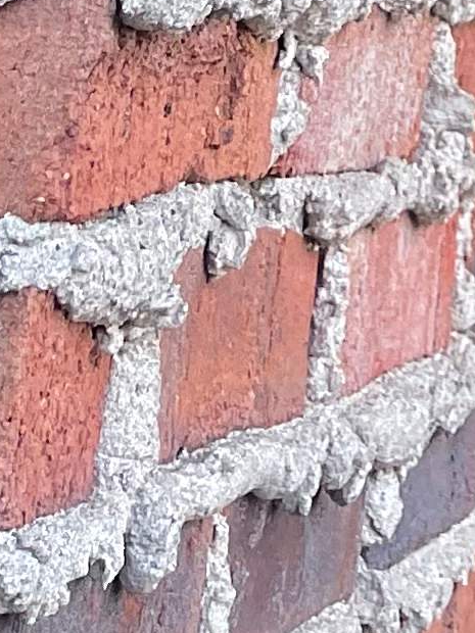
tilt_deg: +23.1
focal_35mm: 169
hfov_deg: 8.3
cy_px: -1420
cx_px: 1026
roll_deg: -5.1
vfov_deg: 8.9
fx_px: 3092
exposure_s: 1/121
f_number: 1.6
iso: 50
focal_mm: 5.1
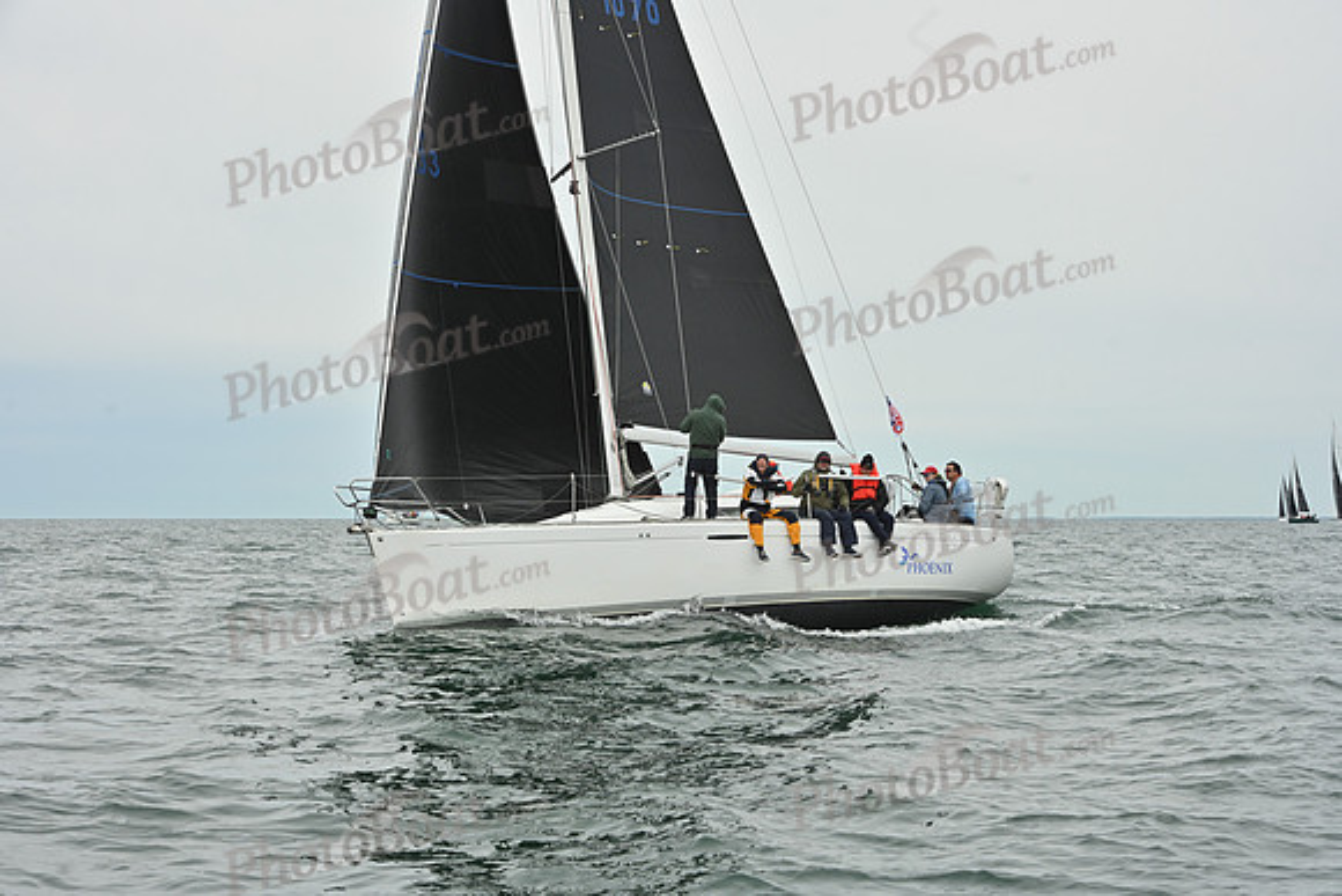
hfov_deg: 26.0
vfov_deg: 17.5
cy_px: 448
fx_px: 2908
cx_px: 671
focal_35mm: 78
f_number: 10
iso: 320
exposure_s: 1/1000
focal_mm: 78
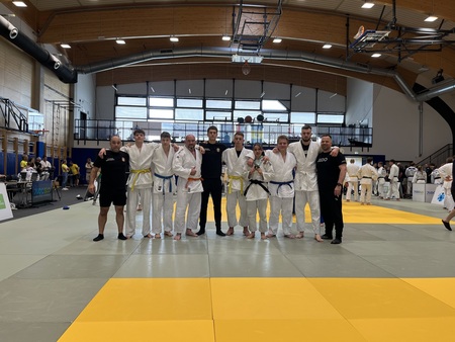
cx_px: 228
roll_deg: -0.9
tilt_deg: +0.5
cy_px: 171
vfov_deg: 53.1
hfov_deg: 67.3
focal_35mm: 26
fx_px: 342
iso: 50
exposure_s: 1/121
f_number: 1.6
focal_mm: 5.1
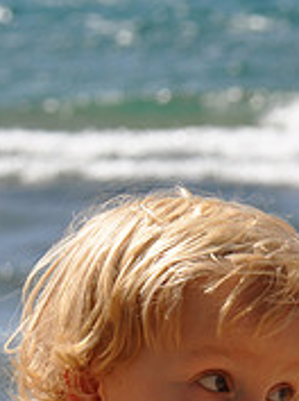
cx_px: 9
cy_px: 357
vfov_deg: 4.4
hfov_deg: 3.3
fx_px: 5197
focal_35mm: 450
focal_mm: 95
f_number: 9
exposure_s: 1/320
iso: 200
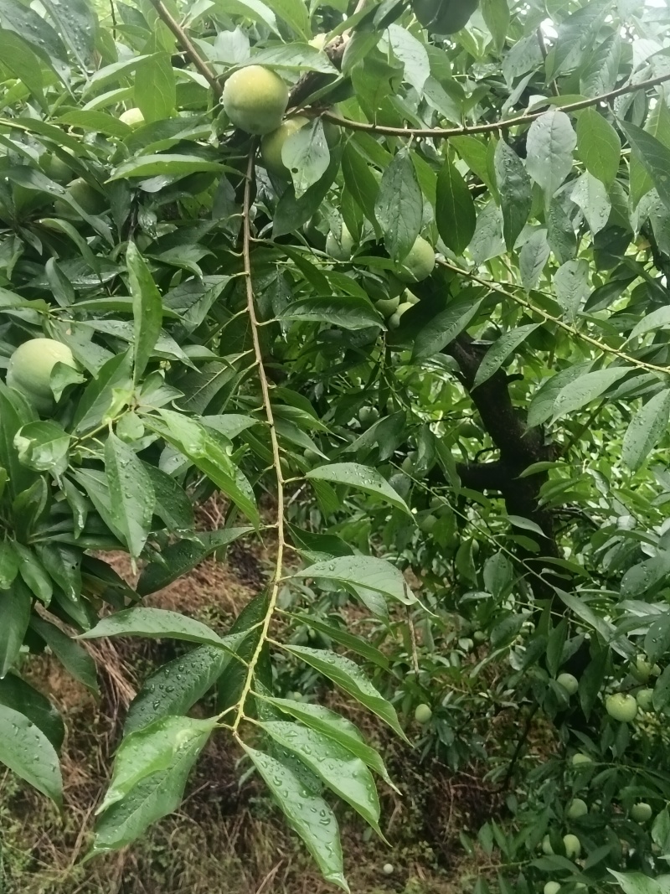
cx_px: 335
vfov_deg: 49.0
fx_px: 981
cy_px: 447
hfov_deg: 37.7
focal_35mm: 38
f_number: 1.8
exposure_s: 1/100
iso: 423
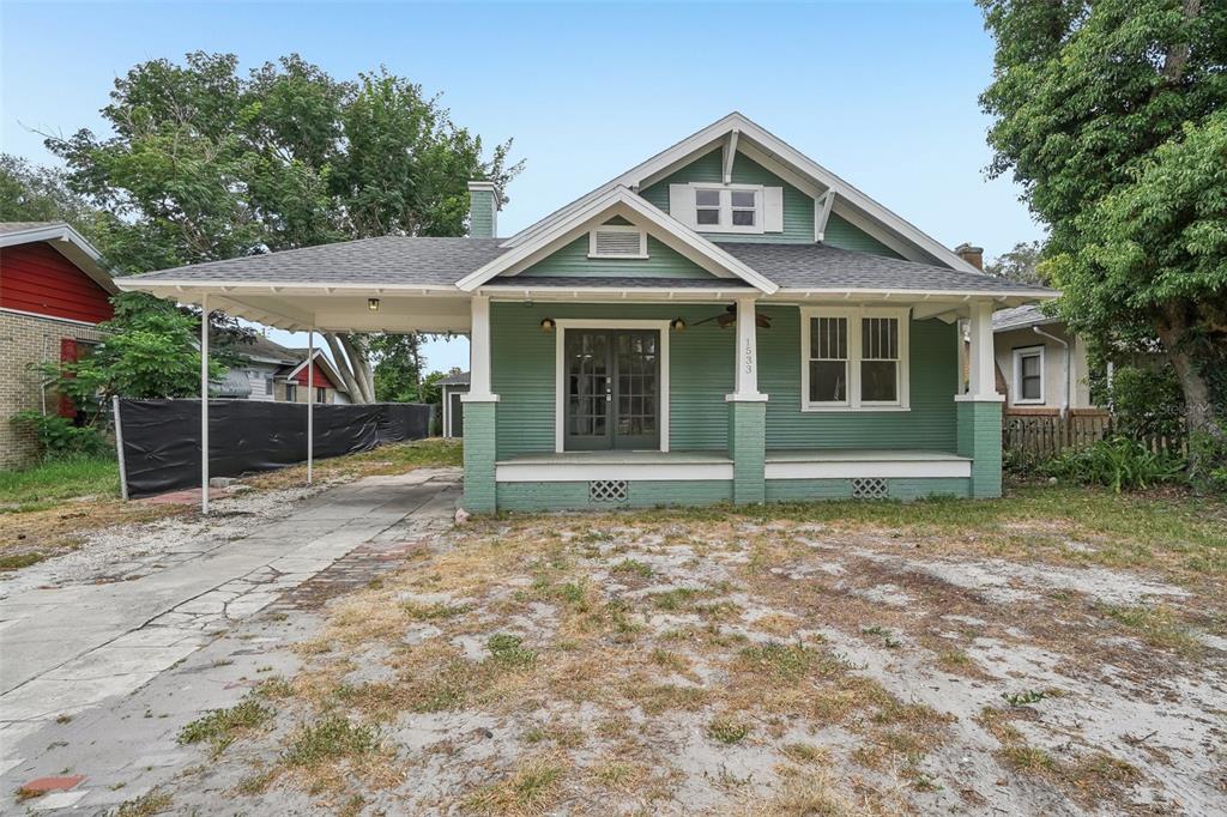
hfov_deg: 90.0
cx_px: 614
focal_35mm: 18
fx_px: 613
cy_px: 408
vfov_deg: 67.3
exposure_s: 1/125
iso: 100
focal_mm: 12
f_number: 8
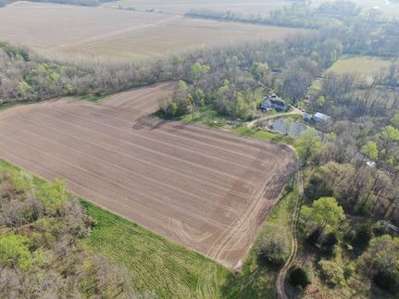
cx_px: 200
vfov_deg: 56.8
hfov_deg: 71.6
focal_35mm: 24
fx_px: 277
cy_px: 150
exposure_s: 1/400
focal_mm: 4.39
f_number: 2.8
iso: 100
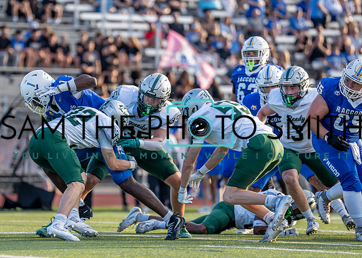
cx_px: 121
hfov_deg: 6.2
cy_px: 111
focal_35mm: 326
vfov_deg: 4.4
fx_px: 3355
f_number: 2.8
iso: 320
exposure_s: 1/2000
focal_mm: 200
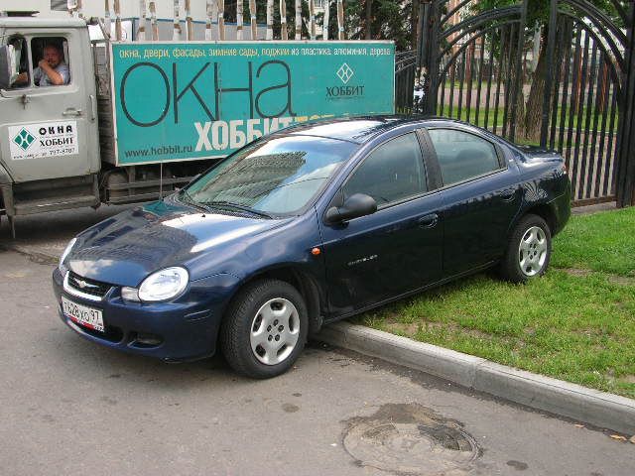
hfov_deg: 42.1
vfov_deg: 32.2
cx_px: 318
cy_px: 238
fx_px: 825
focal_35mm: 45
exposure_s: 1/63.6
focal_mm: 7.5
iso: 50
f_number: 3.1
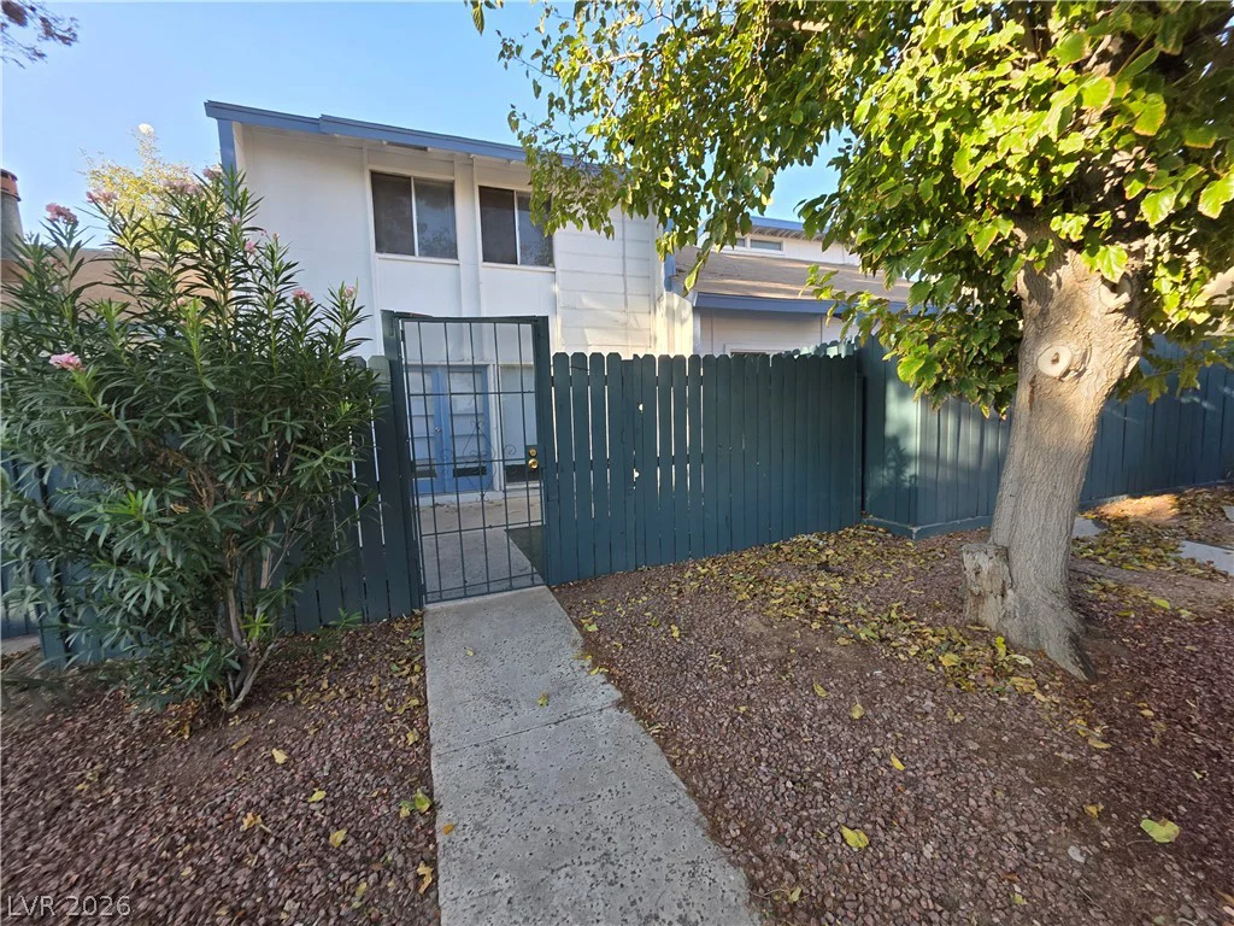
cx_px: 617
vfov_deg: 89.9
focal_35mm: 13
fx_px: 463
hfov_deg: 106.2
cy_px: 463
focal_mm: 2.2
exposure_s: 1/320
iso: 40
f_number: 1.9
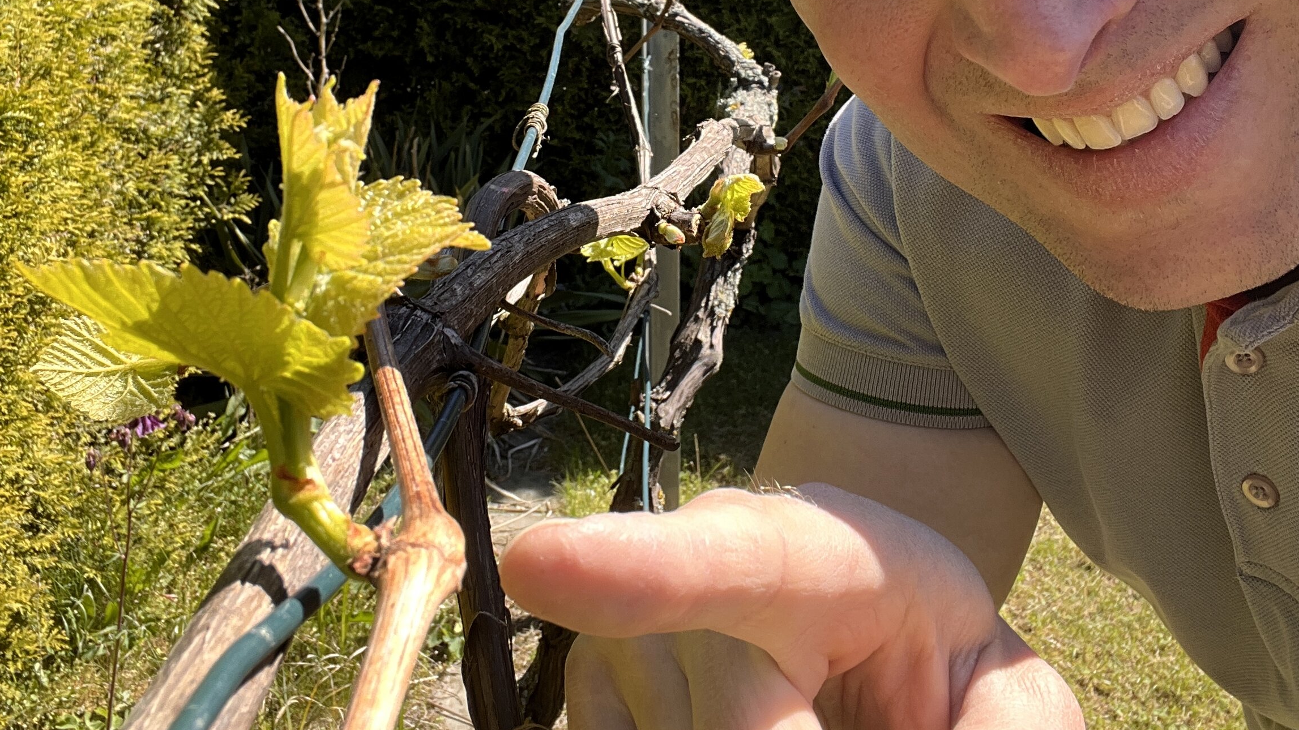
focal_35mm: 44
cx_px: 650
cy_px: 114
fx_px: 1515
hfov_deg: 46.4
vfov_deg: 26.4
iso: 32
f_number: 2.2
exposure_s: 1/213
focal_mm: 2.71
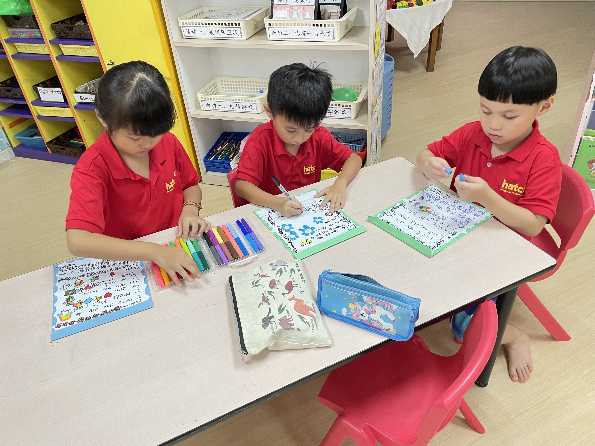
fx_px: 447
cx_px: 298
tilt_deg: -36.4
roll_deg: +4.9
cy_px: 223
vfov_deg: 53.1
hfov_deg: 67.3
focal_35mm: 26
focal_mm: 4.2
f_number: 1.6
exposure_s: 1/50
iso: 80
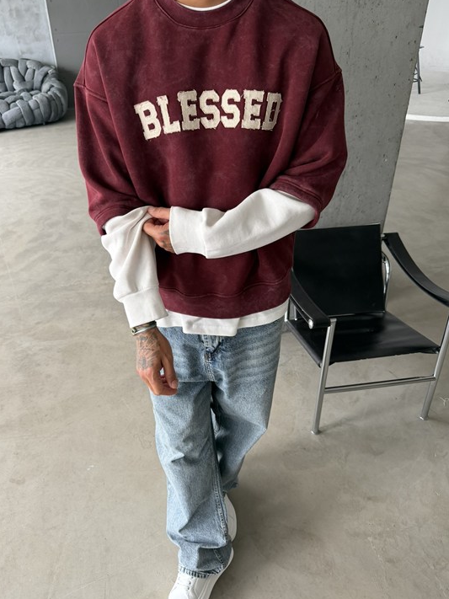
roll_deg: +2.5
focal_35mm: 27
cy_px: 300
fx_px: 467
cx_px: 204
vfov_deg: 65.3
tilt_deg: -33.3
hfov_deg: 51.3
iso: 200
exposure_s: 1/121
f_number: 1.78
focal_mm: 6.76
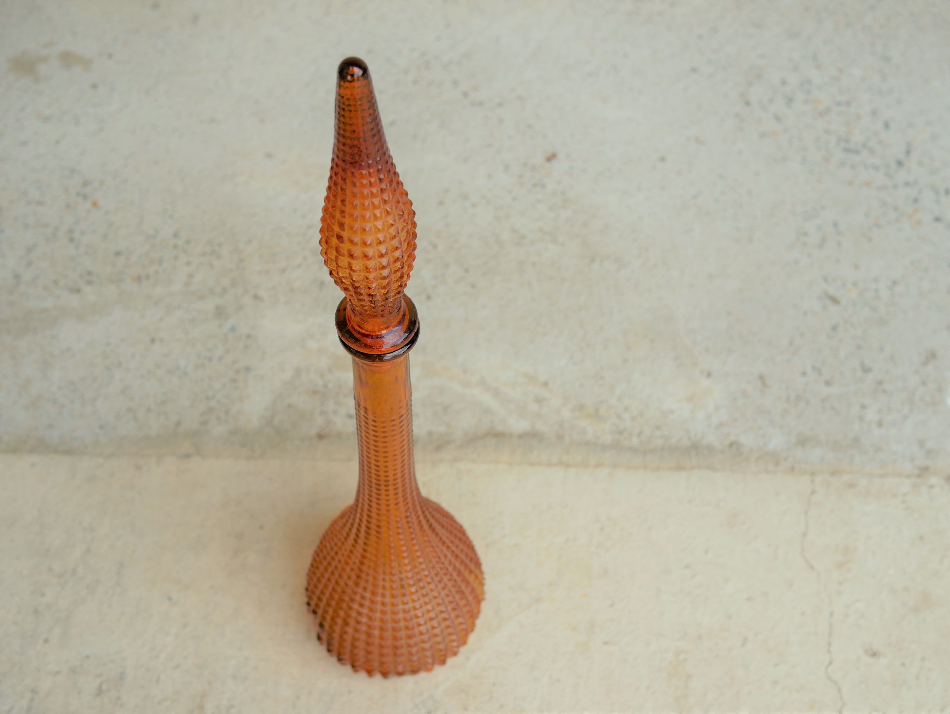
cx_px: 475
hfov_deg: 46.8
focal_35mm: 40
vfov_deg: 36.0
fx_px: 1098
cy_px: 357
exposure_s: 1/400
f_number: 3.5
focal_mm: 20
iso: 200
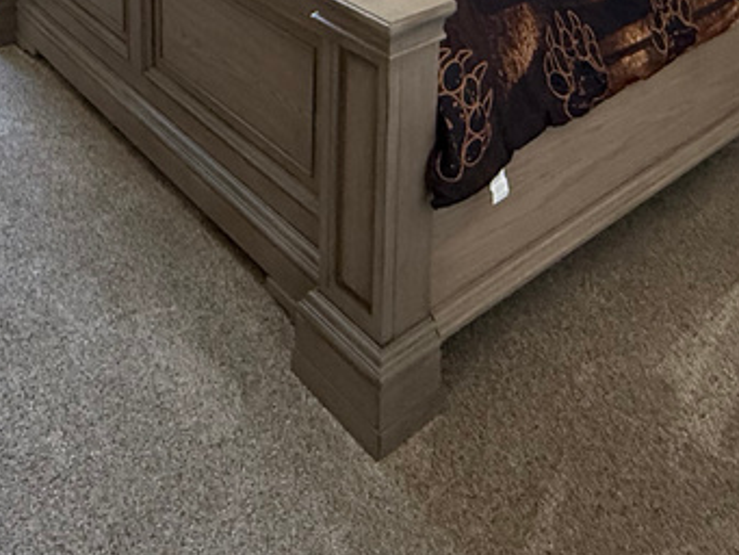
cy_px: -223
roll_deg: -0.2
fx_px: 897
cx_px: 334
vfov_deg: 27.0
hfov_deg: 44.7
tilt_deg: -7.4
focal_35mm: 42
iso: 400
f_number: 2.2
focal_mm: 2.22
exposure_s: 1/60
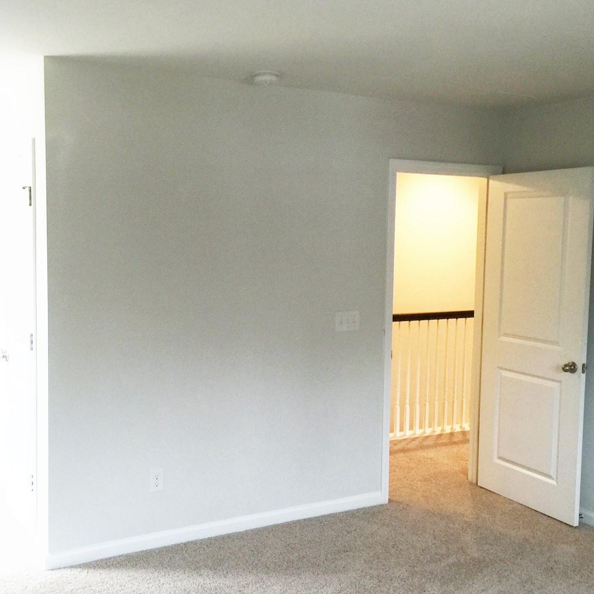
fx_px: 738
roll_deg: -1.9
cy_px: 295
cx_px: 257
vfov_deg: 43.9
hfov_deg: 43.8
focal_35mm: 38
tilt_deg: -6.7
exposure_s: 1/15
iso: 64
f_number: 2.2
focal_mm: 4.15
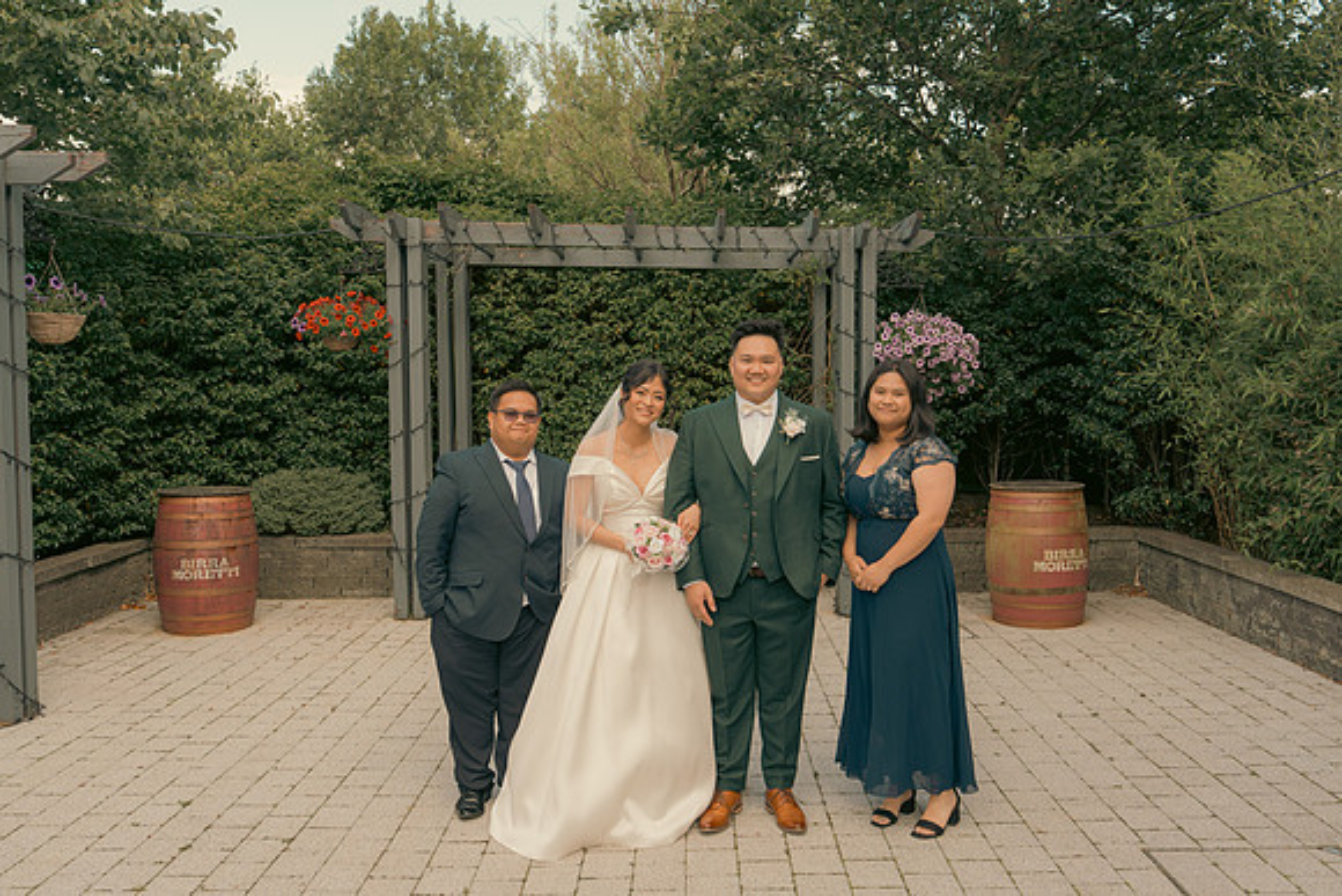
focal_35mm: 31
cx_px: 671
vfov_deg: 42.3
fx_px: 1156
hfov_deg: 60.3
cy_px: 448
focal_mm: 31
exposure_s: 1/160
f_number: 5.6
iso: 200
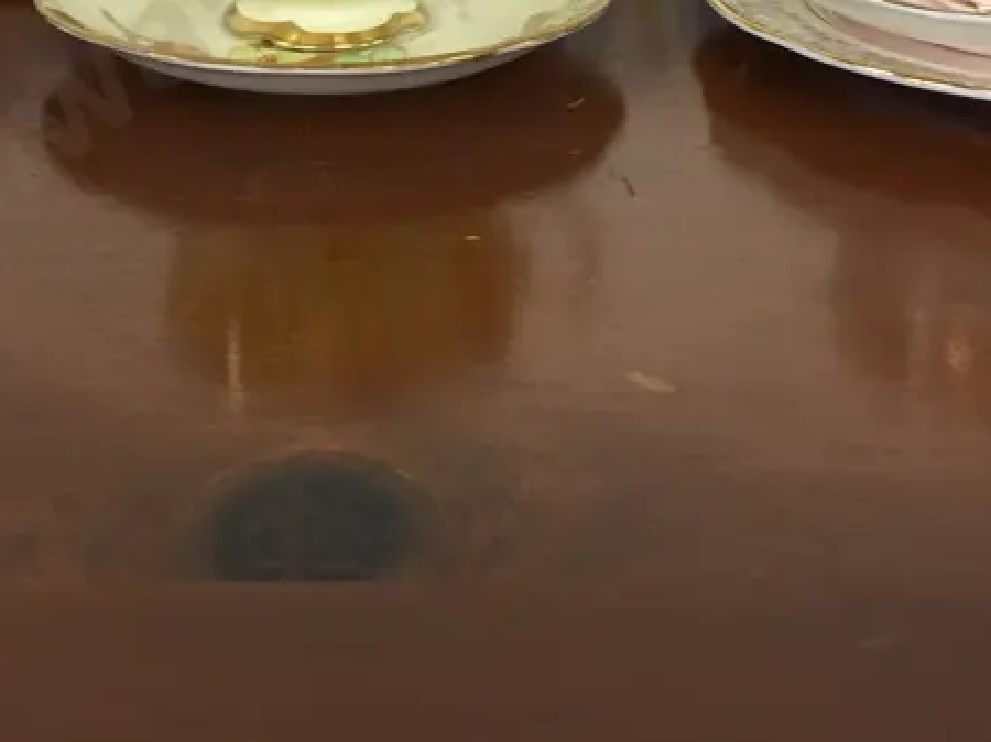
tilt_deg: -14.3
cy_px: -70
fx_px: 1888
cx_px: 313
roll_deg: +2.0
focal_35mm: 66
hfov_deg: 29.2
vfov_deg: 21.1
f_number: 2.2
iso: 40
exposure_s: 1/17
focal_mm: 4.15
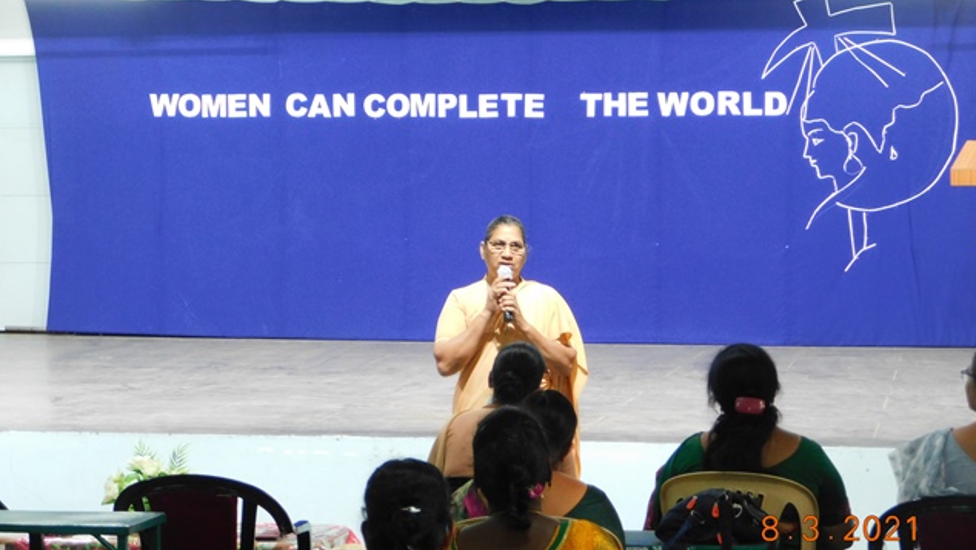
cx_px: 491
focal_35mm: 88
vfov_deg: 13.8
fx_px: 2278
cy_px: 236
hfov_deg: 24.2
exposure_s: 1/8
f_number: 4.4
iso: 400
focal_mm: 14.2
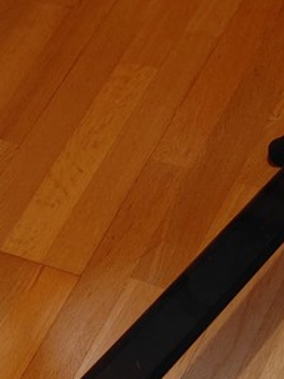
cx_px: 260
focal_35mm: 78
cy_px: 505
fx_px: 853
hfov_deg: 18.6
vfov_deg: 22.2
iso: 500
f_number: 1.8
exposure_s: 1/25
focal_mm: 4.69
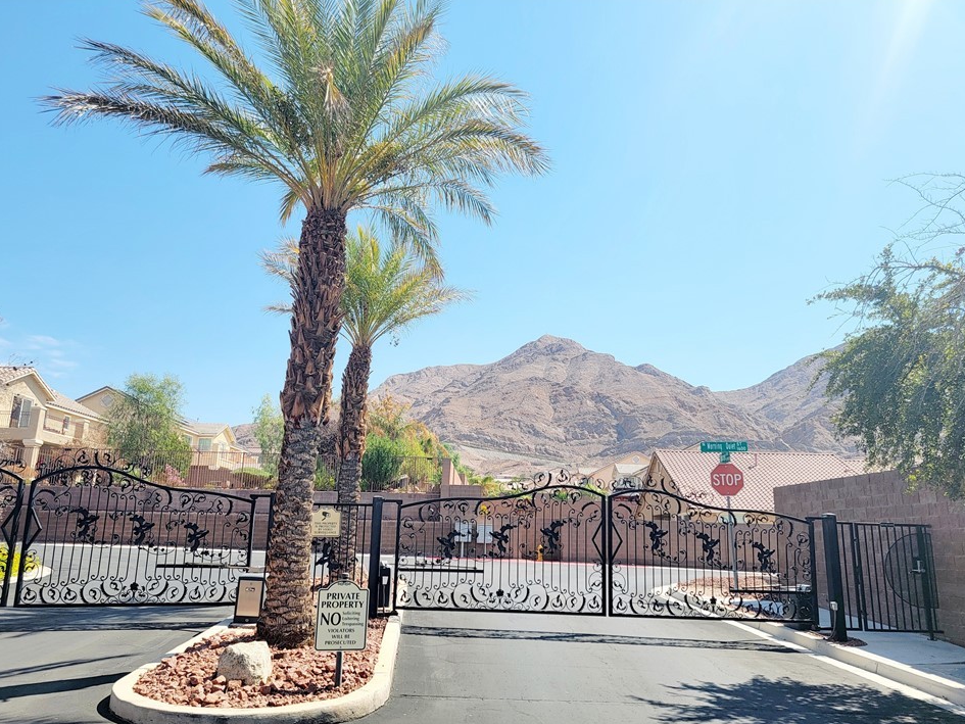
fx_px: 725
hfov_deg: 67.3
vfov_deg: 53.0
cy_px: 382
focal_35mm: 26
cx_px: 468
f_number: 1.8
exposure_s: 1/1111
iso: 16
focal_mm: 6.7
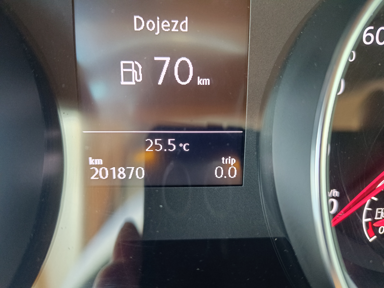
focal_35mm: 24
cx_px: 192
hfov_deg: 71.6
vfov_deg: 56.8
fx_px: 266
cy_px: 144
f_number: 1.88
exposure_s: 1/50.1
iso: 477
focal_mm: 5.59
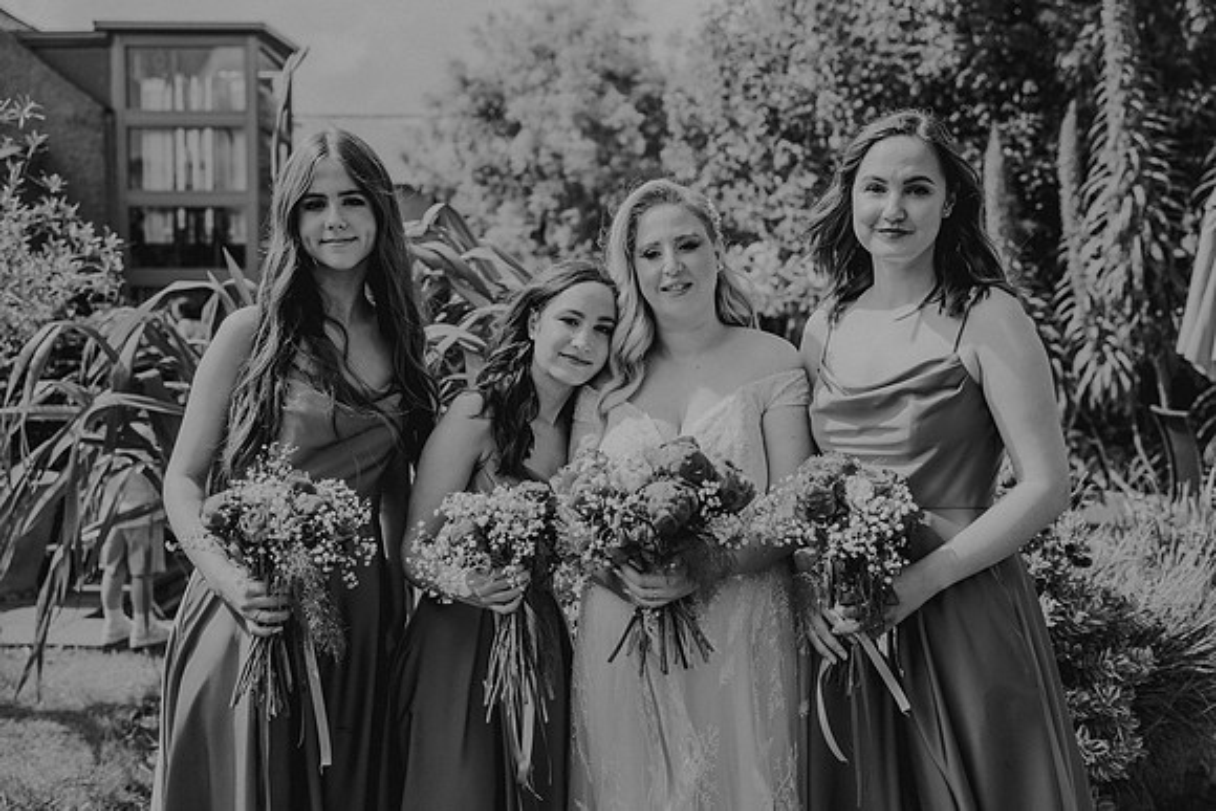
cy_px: 406
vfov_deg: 37.9
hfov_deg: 54.4
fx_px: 1182
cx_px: 608
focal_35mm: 35
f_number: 2.8
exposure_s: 1/800
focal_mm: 35
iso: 100
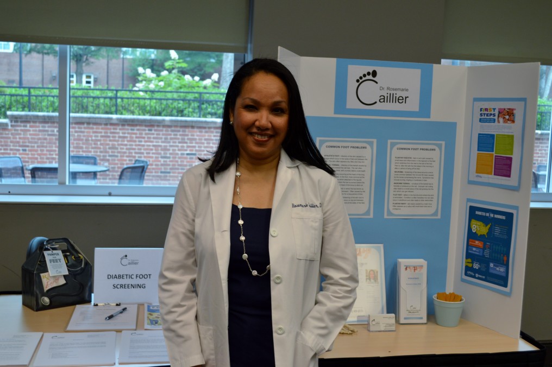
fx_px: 644
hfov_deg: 46.4
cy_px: 184
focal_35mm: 42
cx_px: 276
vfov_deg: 31.9
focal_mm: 28
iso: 280
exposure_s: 1/60
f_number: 5.6
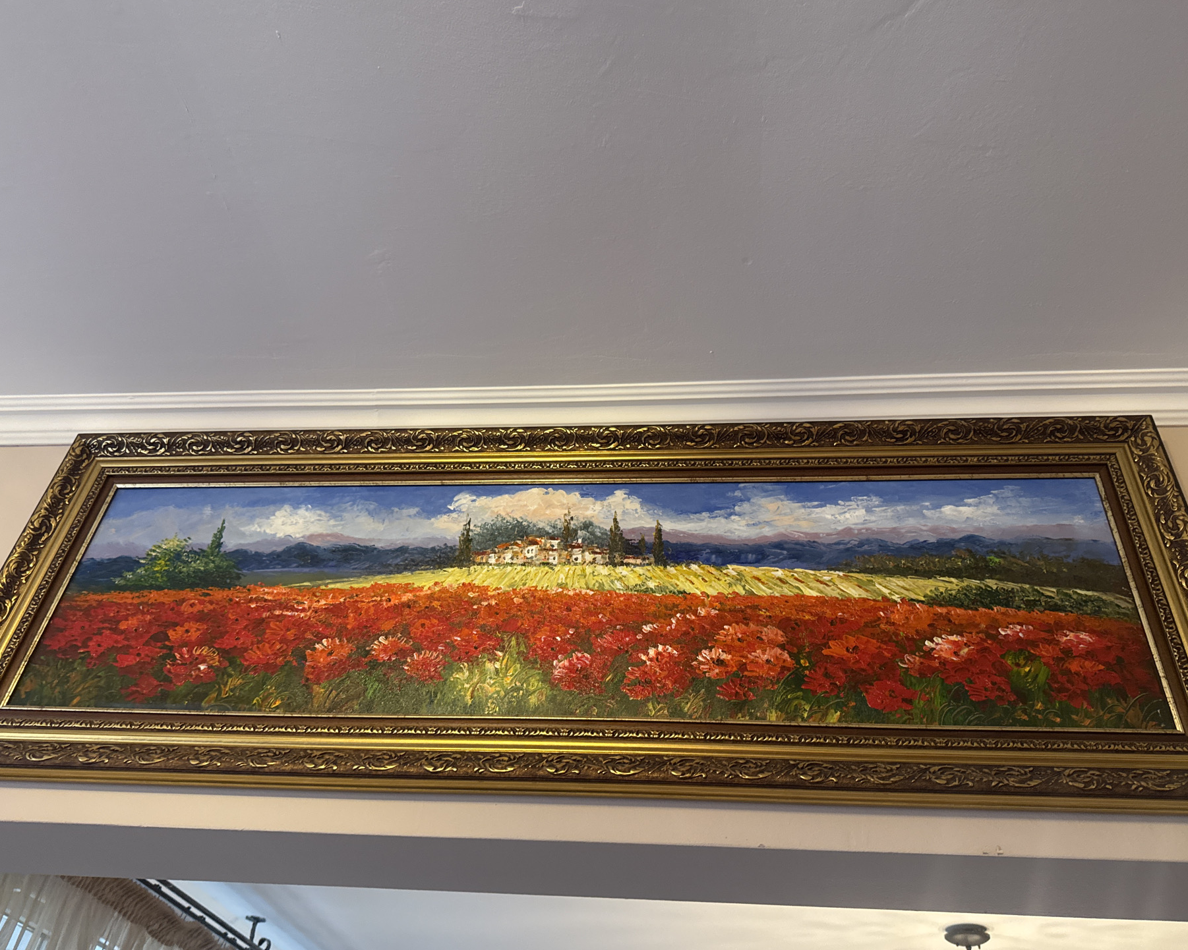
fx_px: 914
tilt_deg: +40.6
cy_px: 477
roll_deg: -4.7
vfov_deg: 54.9
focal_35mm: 26
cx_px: 612
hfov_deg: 66.0
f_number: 1.78
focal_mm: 6.76
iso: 320
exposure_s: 1/50
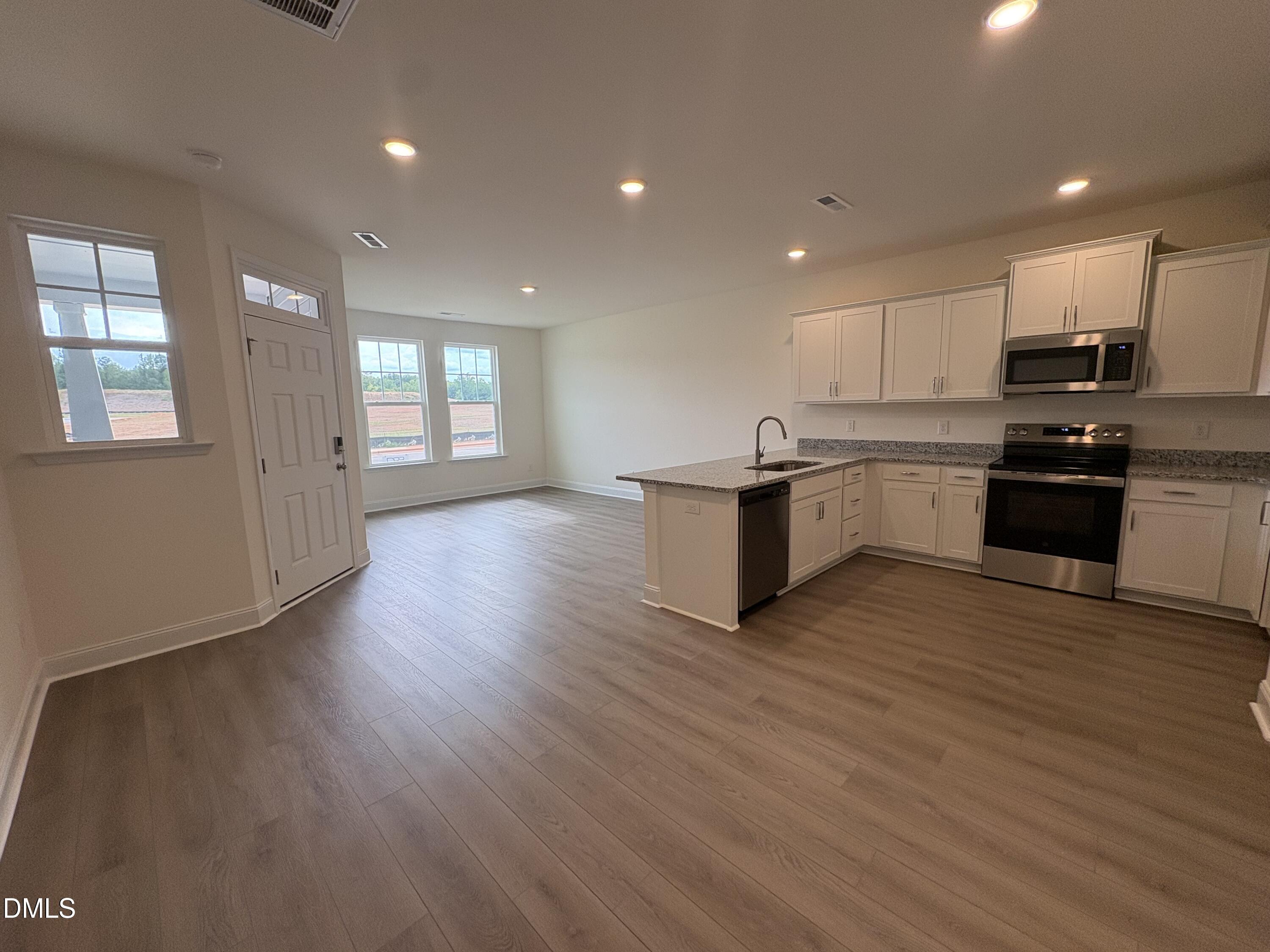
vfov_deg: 85.7
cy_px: 476
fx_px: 514
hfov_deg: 102.1
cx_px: 635
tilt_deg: -7.6
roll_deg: +1.8
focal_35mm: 14
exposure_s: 1/120
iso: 80
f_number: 2.2
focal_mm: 2.22
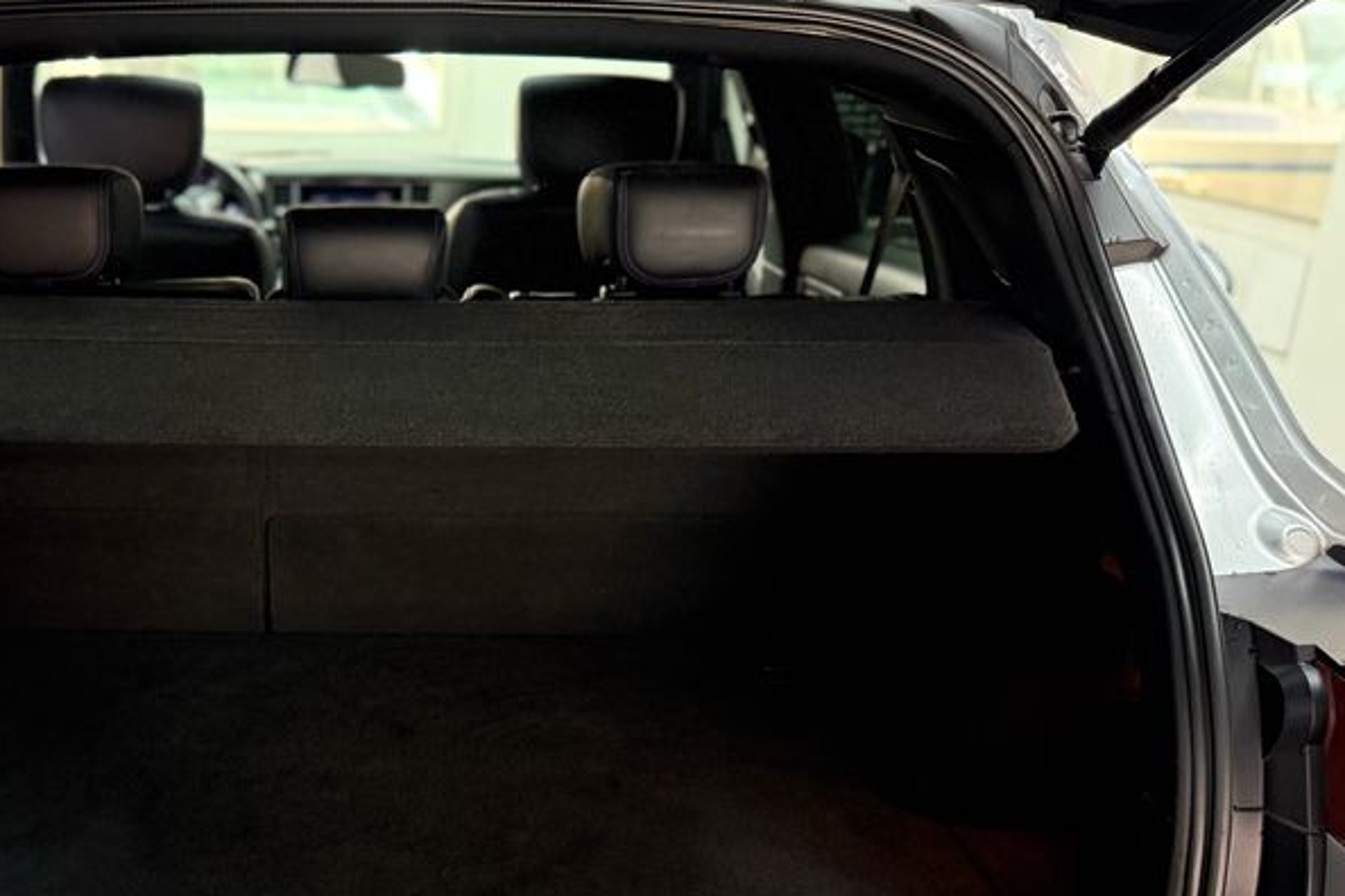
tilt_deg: -23.9
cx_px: 328
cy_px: 717
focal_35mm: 42
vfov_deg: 31.1
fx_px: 1569
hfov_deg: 44.8
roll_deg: -0.9
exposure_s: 1/50
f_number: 1.78
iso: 400
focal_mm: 6.76
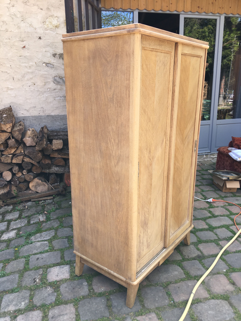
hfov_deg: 48.2
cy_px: 160
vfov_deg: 61.7
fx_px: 269
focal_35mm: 29
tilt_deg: -14.5
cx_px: 120
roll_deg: +1.5
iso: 25
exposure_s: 1/179
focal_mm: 4.15
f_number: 2.2
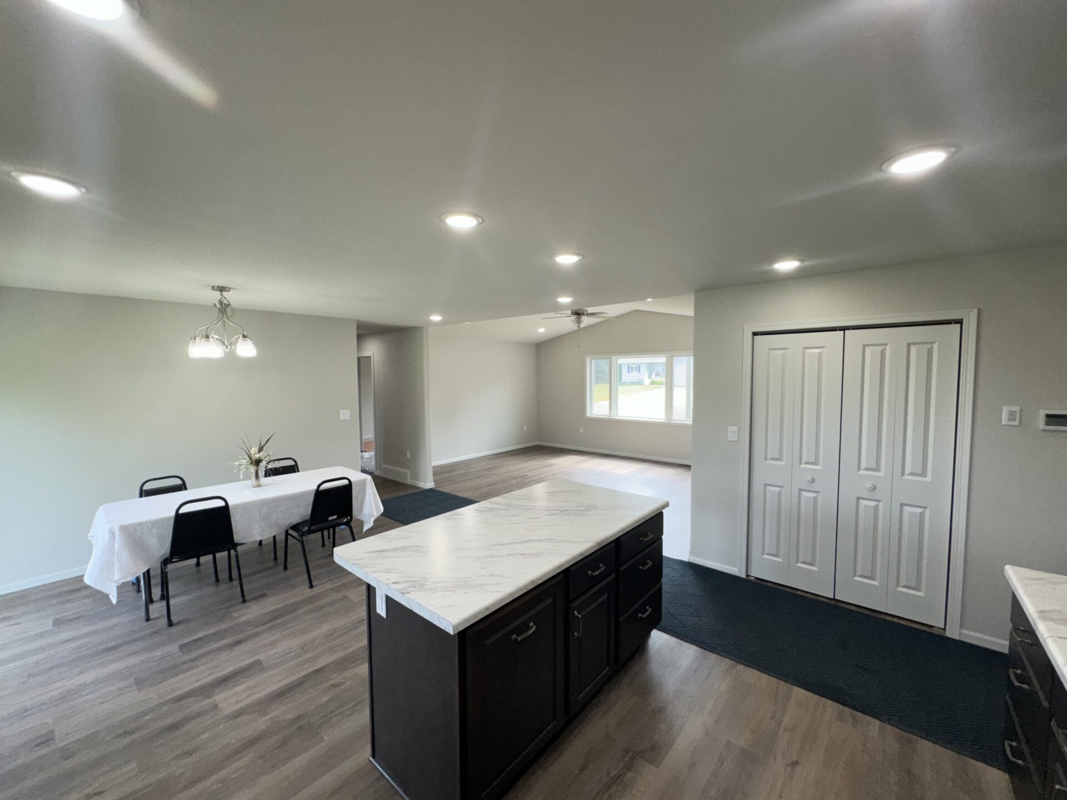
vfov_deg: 85.7
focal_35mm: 14
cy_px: 400
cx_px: 534
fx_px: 432
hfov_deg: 102.1
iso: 80
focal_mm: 2.22
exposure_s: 1/120
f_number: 2.2
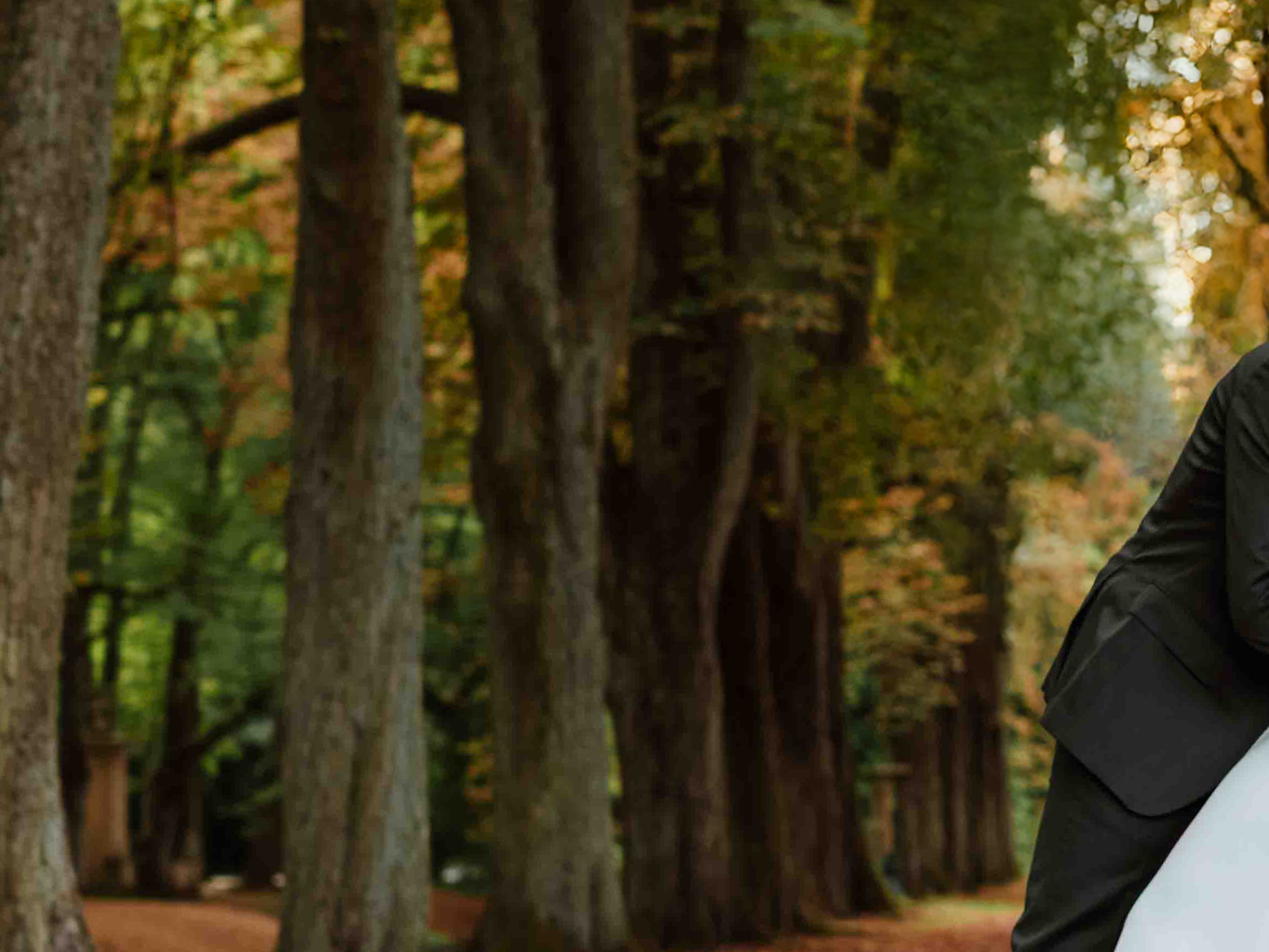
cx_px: 1513
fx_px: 4582
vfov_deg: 11.9
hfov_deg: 15.2
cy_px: 573
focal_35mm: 125
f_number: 2.8
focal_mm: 50
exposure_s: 1/200
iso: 640
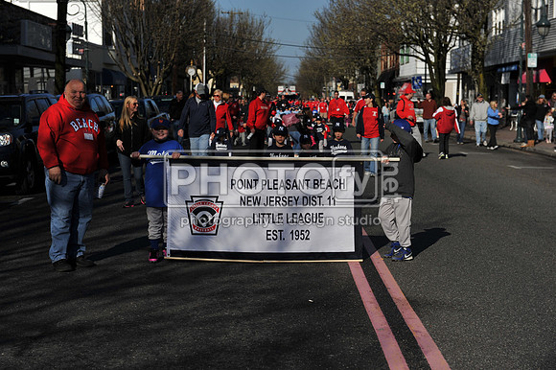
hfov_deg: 28.9
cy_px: 185
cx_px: 278
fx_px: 1080
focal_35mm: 70
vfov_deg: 19.4
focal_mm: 70
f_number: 5
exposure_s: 1/3200
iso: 200
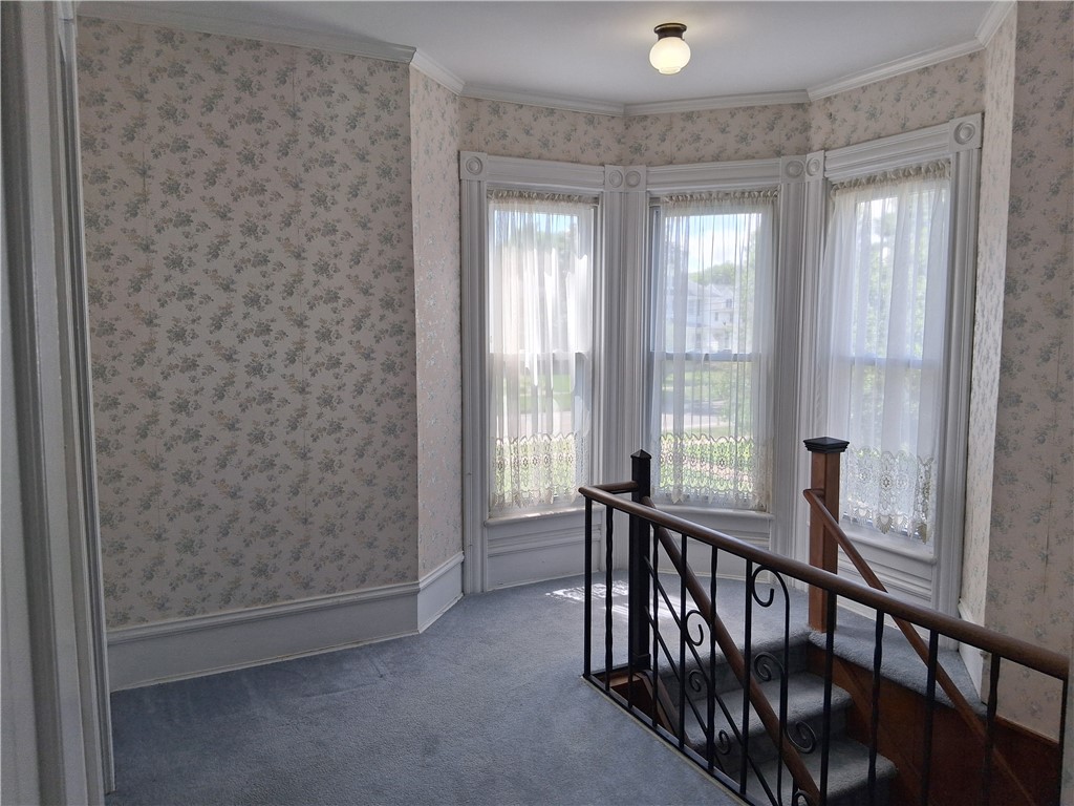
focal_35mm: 26
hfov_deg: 67.3
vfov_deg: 53.1
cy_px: 403
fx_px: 807
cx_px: 537
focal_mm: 3.98
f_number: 1.8
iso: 32
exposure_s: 1/120
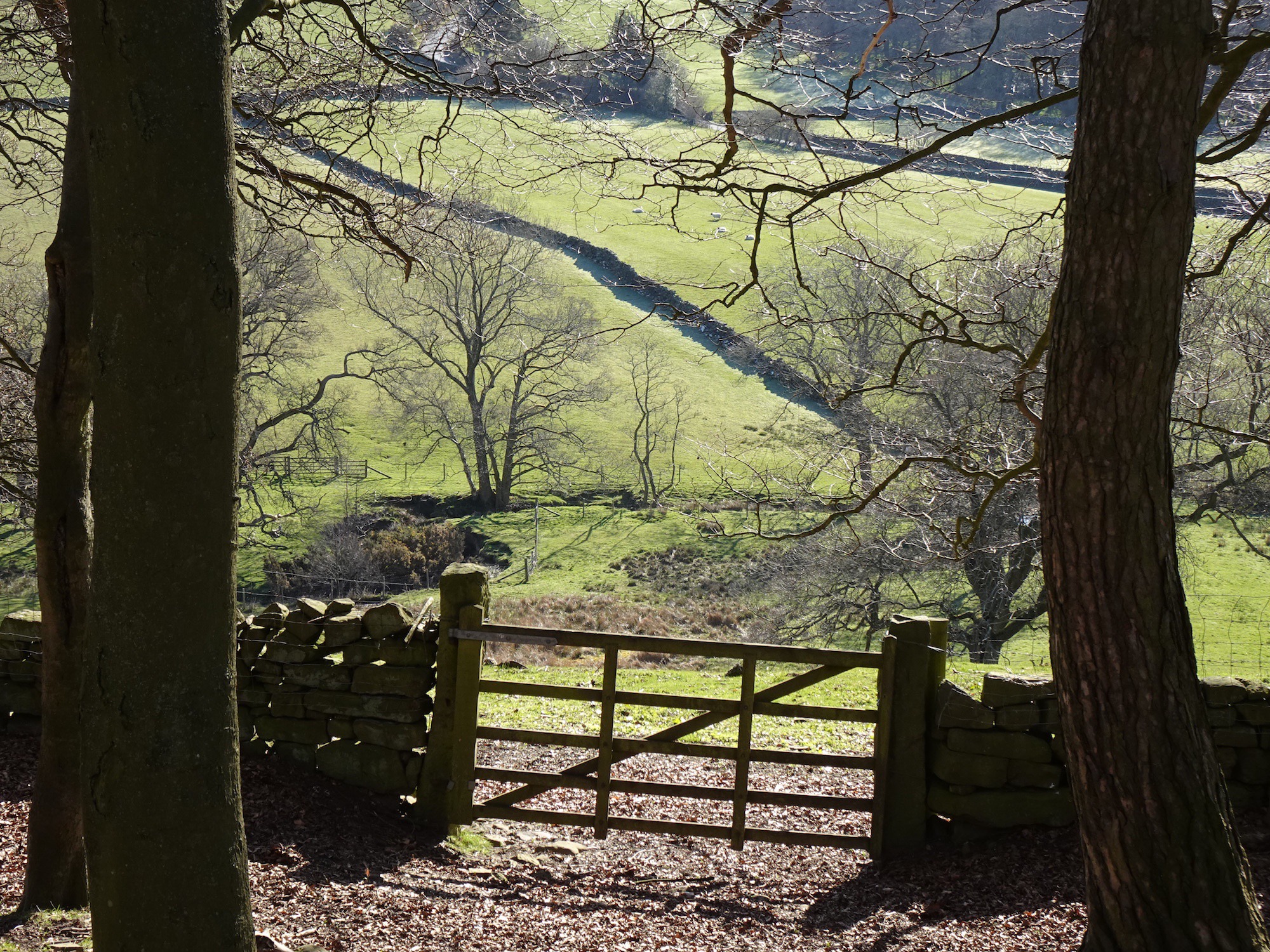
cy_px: 476
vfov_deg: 26.1
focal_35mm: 56
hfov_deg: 34.3
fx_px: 2055
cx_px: 635
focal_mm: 8.94
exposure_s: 1/160
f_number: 4.5
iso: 80
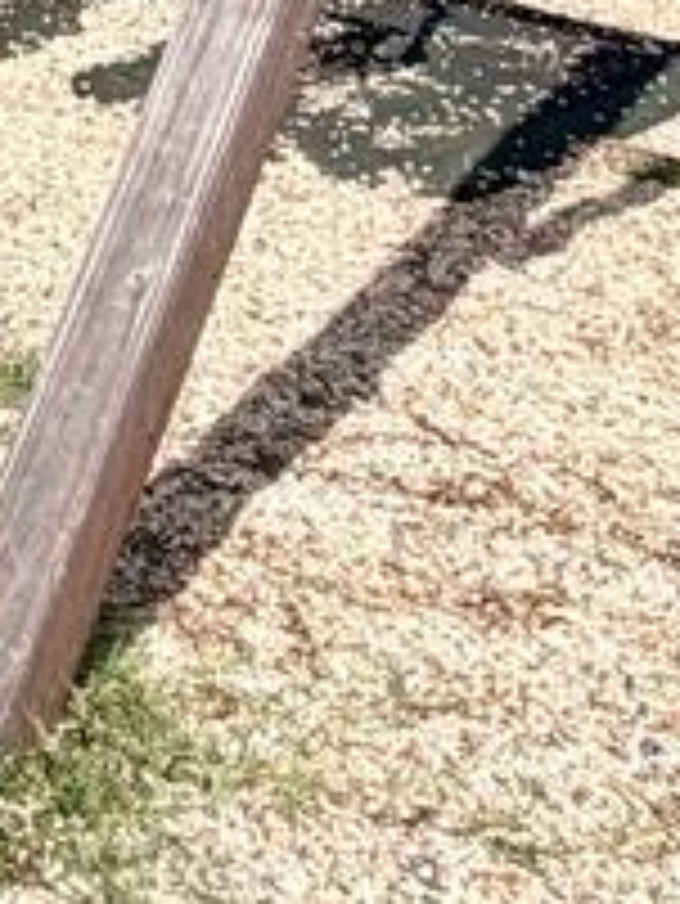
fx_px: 2800
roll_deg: +1.4
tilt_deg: -2.8
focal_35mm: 107
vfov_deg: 15.4
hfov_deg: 11.7
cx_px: -869
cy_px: -805
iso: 20
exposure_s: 1/901
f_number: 2.2
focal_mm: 2.22
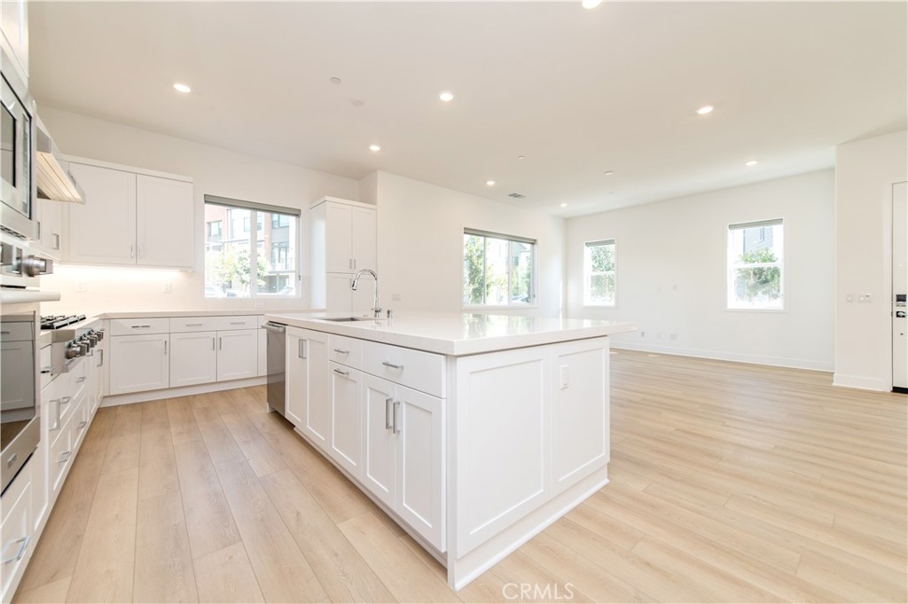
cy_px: 302
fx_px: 353
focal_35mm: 14
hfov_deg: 104.3
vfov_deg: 81.1
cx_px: 454
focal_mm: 14
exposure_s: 1/80
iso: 200
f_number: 4.5
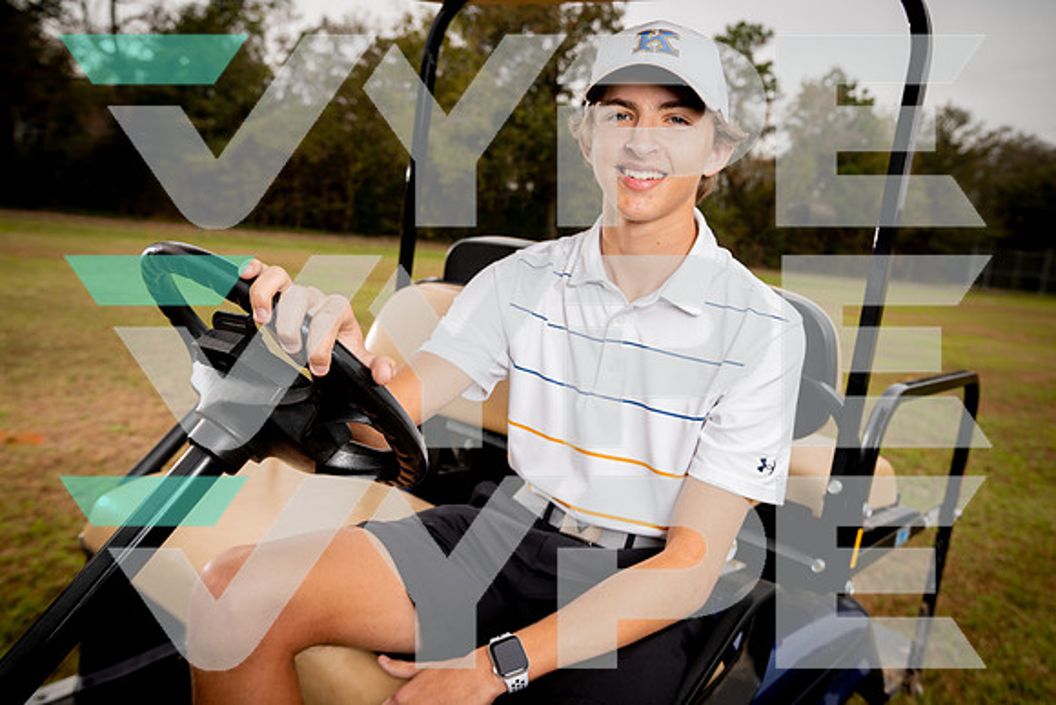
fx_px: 880
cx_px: 528
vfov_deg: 43.6
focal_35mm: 30
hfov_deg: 61.9
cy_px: 352
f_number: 4.5
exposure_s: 1/250
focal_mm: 30
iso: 200
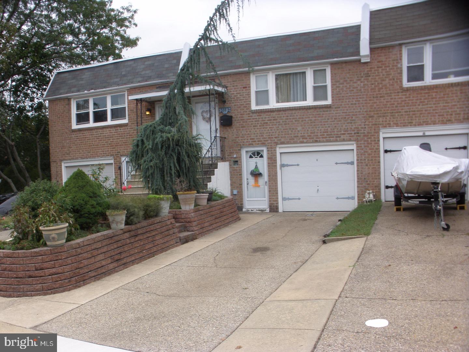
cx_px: 234
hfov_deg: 51.4
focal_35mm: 36
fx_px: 488
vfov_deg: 39.7
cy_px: 176
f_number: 5.6
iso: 64
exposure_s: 1/100
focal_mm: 6.3
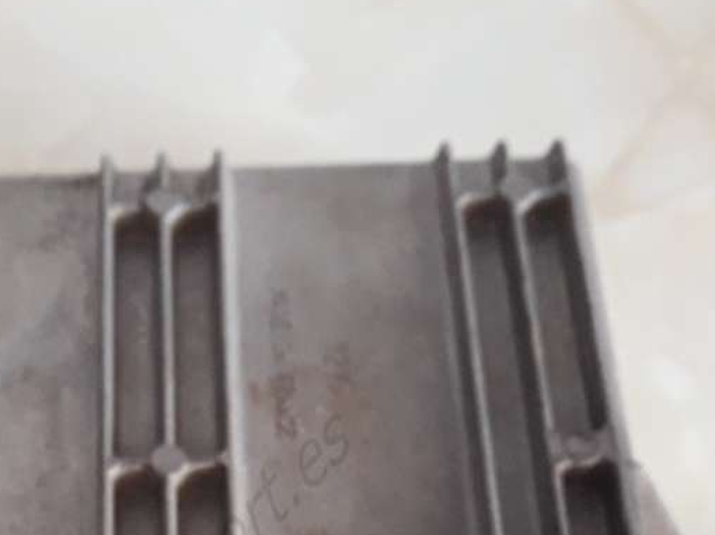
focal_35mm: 68
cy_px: 634
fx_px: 1404
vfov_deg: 20.3
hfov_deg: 28.0
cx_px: 140
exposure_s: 1/20
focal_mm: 3.7
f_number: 1.9
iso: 200
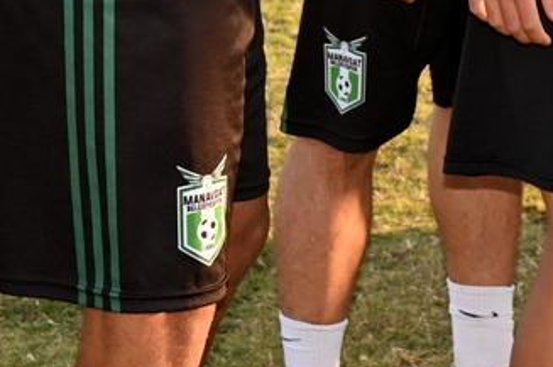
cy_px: -442
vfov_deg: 6.7
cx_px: 460
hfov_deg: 10.5
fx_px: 3006
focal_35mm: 196
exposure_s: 1/160
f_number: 6.3
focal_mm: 40
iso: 200
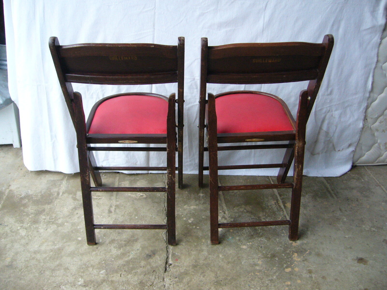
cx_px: 194
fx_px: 391
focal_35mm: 35
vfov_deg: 40.7
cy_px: 145
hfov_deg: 52.6
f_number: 2.8
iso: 200
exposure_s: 1/8
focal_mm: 5.8
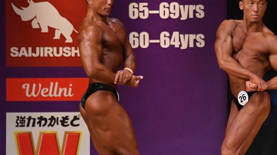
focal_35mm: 454
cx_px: 201
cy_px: 108
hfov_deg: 4.8
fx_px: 3333
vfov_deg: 2.7
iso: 4000
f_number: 5.6
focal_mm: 180
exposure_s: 1/400
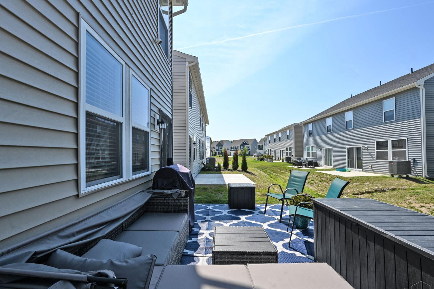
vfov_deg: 77.3
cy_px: 151
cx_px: 211
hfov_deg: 100.4
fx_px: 181
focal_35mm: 15
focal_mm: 14
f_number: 10
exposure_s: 1/200
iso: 100
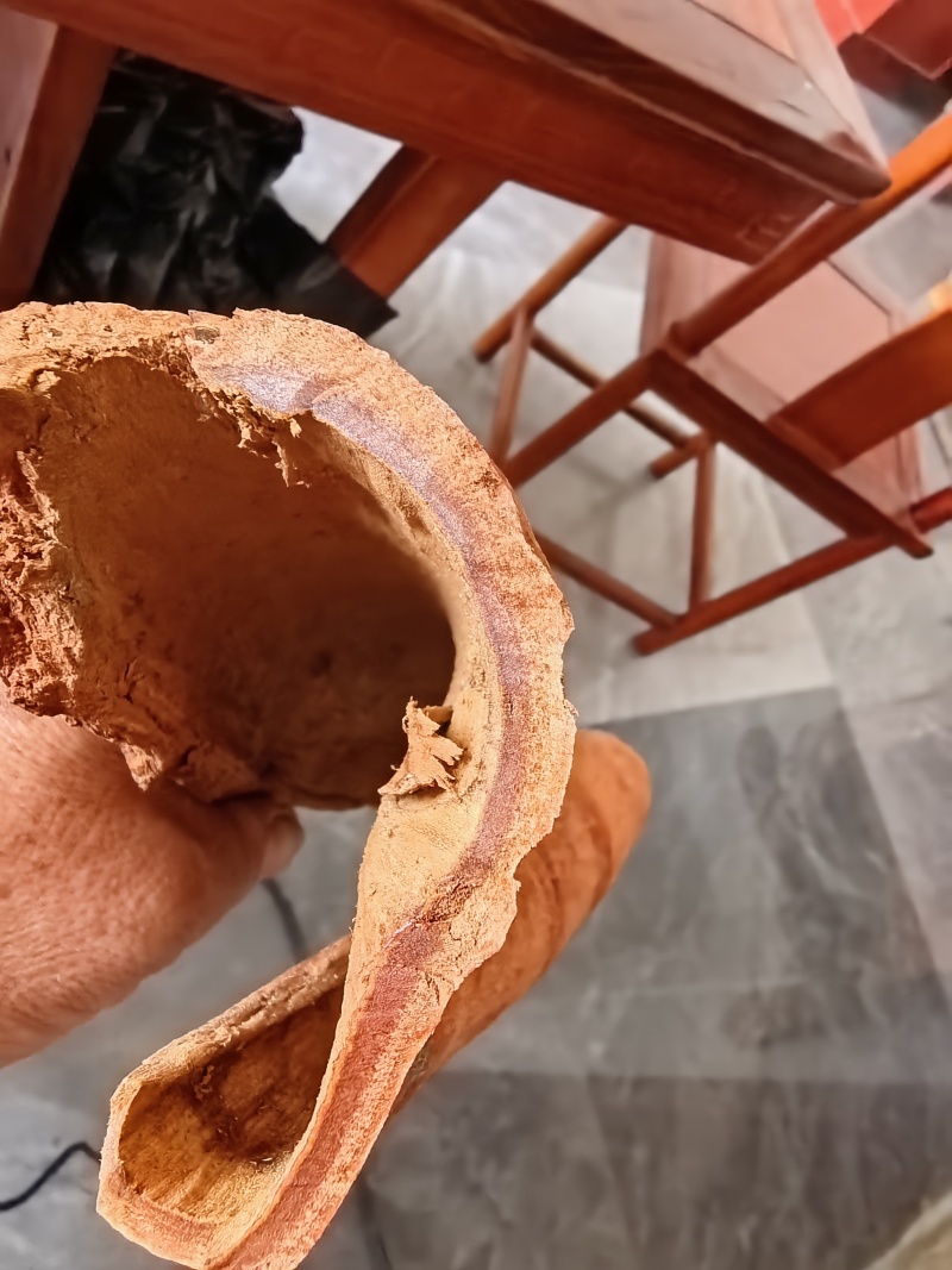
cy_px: 635
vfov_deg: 71.6
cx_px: 476
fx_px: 880
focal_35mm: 24
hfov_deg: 56.8
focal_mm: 1.95
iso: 800
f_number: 2.2
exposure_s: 1/100
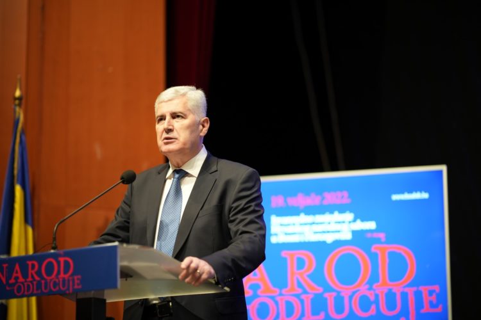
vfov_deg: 16.1
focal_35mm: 85
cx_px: 240
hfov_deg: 23.9
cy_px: 160
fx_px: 1136
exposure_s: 1/200
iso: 1000
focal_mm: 85
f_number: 1.4
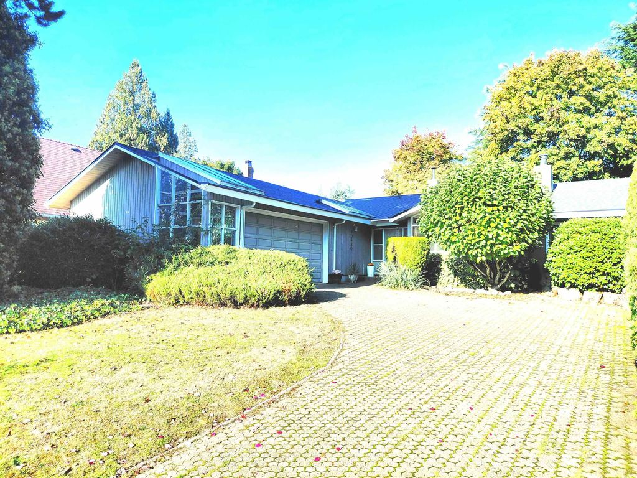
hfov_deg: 69.4
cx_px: 318
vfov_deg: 54.9
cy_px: 239
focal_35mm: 25
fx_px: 460
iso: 50
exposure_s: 1/1429
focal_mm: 4.69
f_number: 1.8
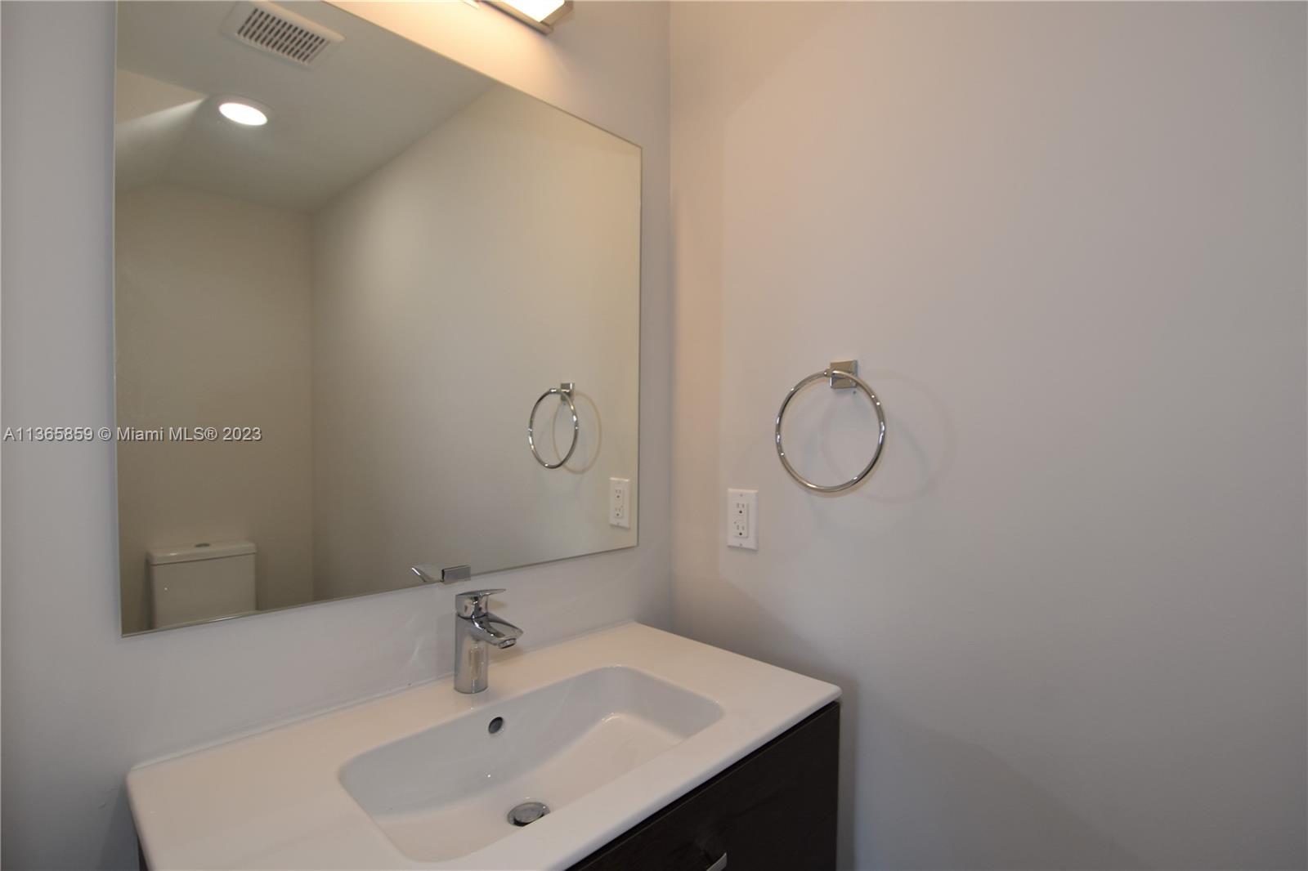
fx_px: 545
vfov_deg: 77.3
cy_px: 436
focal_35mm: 15
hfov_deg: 100.4
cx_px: 654
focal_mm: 10
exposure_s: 1/60
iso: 200
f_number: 5
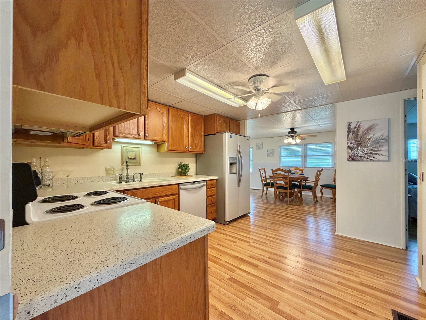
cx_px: 213
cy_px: 160
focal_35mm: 14
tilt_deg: +0.9
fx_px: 172
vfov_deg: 85.7
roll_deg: +0.2
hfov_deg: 102.1
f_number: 2.2
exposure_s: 1/120
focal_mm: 2.22
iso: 200
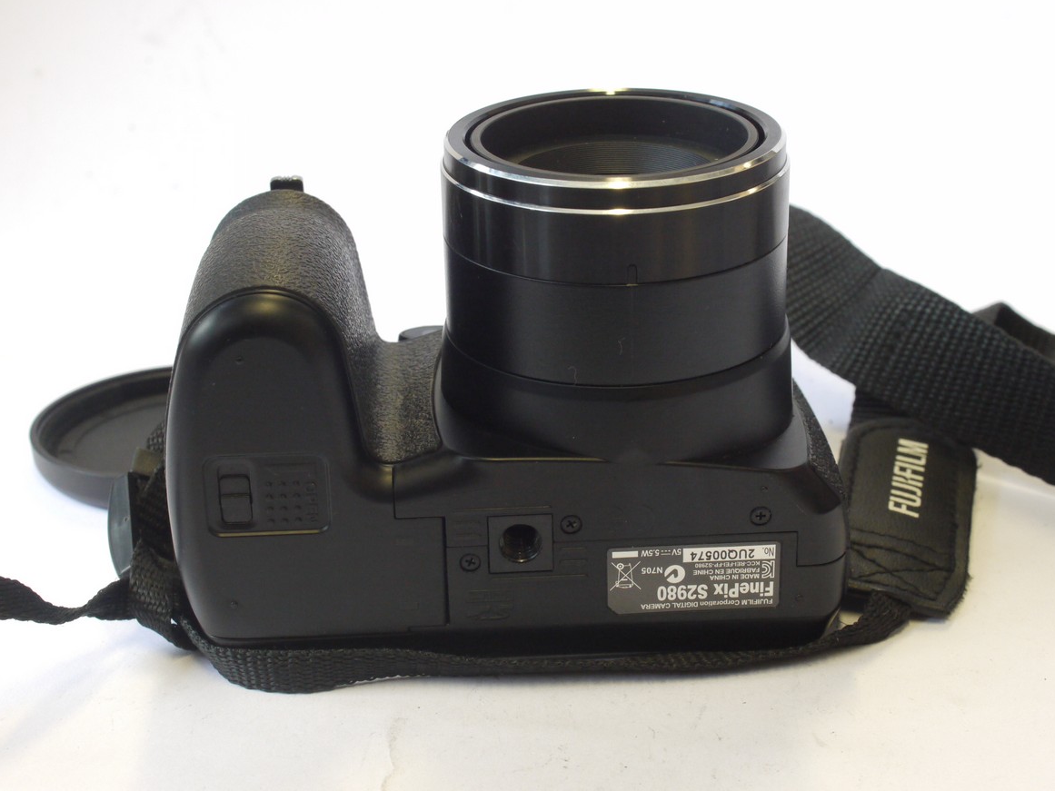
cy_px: 400
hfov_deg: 31.2
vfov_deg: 23.7
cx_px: 543
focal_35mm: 62
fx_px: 1890
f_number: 9
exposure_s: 1/40
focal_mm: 30
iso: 800
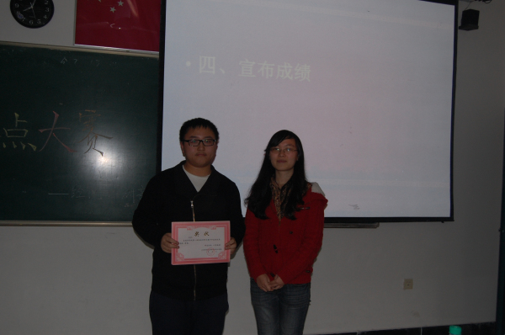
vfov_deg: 36.8
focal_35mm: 36
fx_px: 504
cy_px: 168
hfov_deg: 53.2
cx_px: 252
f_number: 4
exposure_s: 1/60
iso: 400
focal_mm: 24
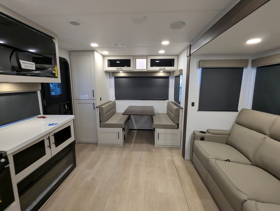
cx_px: 140
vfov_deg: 78.2
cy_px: 106
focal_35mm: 16
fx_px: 130
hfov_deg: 94.4
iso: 162
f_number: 2.2
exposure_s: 1/67.5
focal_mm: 2.35
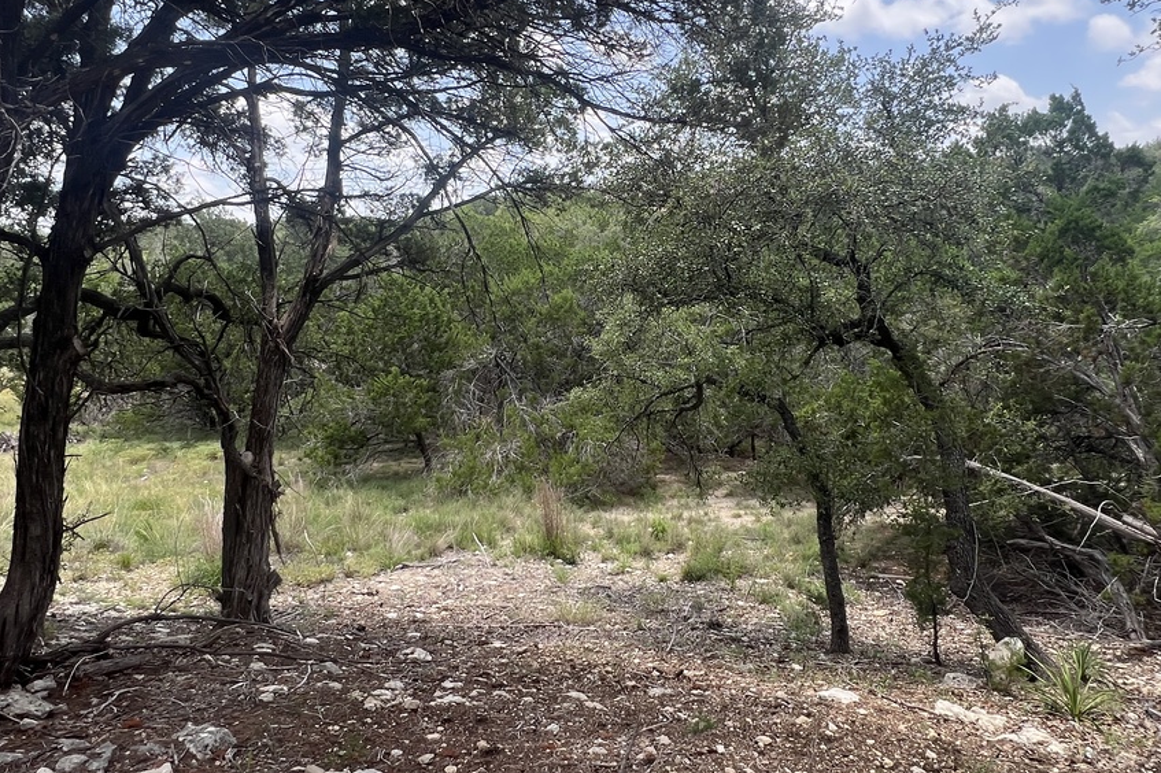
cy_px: 306
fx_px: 741
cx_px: 613
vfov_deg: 54.6
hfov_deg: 76.1
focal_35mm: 23
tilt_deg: -4.1
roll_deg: +3.5
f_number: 1.8
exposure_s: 1/388
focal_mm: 1.57
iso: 32
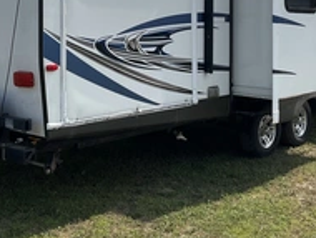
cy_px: 27
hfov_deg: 31.6
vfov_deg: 23.5
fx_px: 558
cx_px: 163
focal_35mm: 61
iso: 25
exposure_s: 1/3534
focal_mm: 3
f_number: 1.8
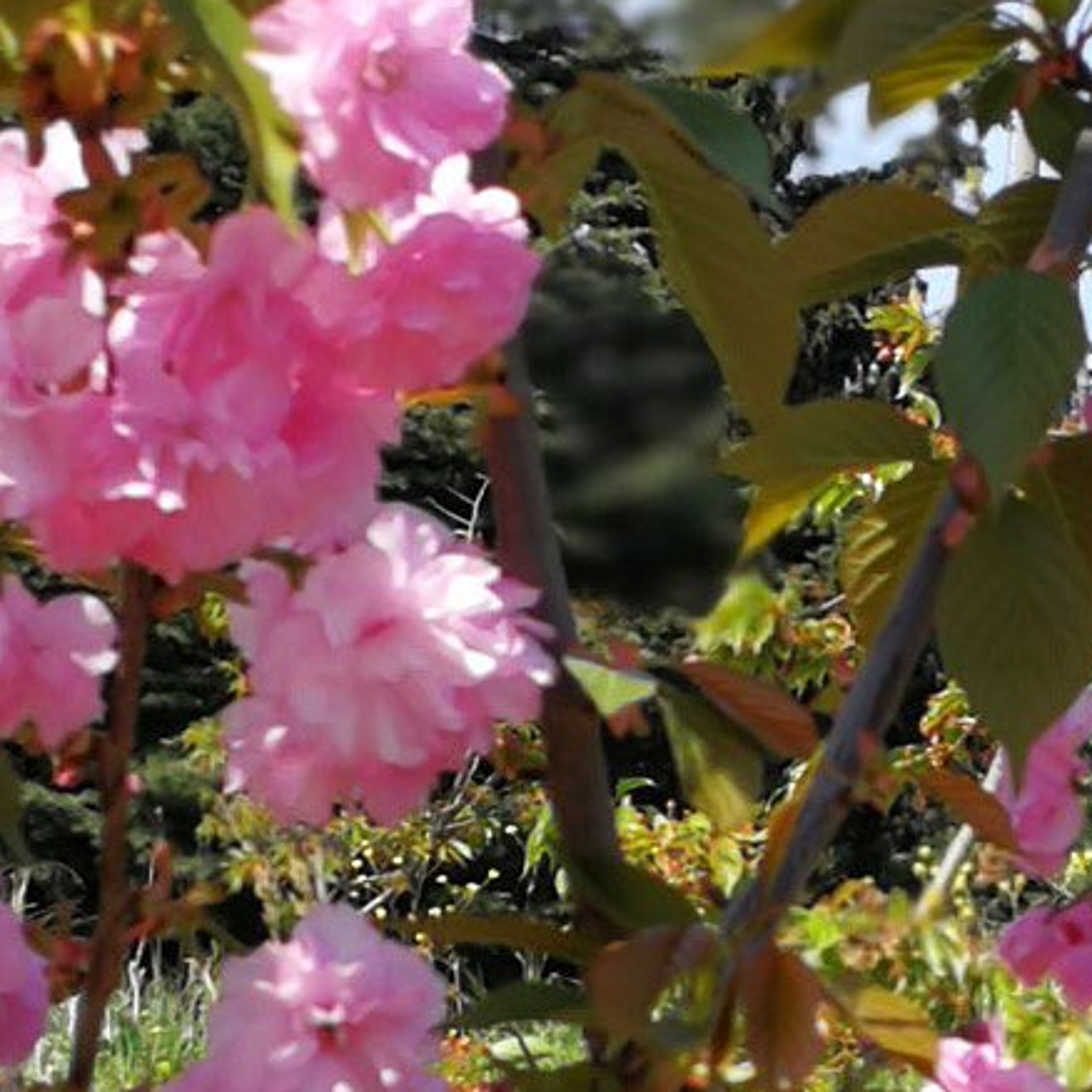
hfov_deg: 12.3
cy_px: 942
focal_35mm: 142
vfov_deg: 12.2
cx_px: 708
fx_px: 5068
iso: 50
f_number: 4
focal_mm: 3.95
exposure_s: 1/727
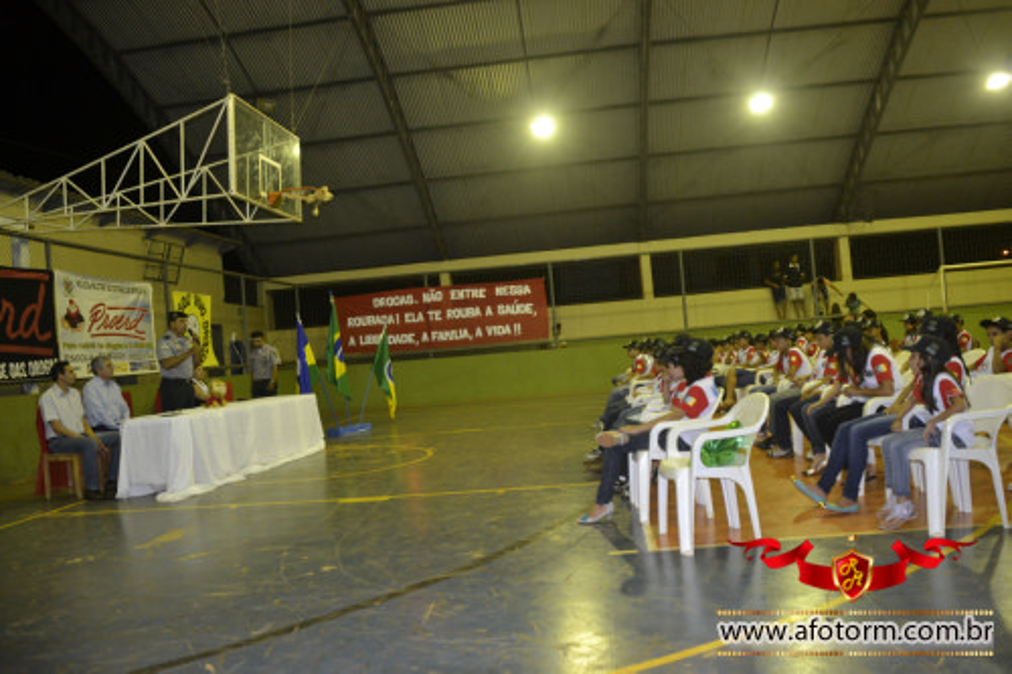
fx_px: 843
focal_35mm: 30
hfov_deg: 61.9
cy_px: 337
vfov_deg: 43.6
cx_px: 506
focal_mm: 20
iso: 1100
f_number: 3.5
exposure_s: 1/60
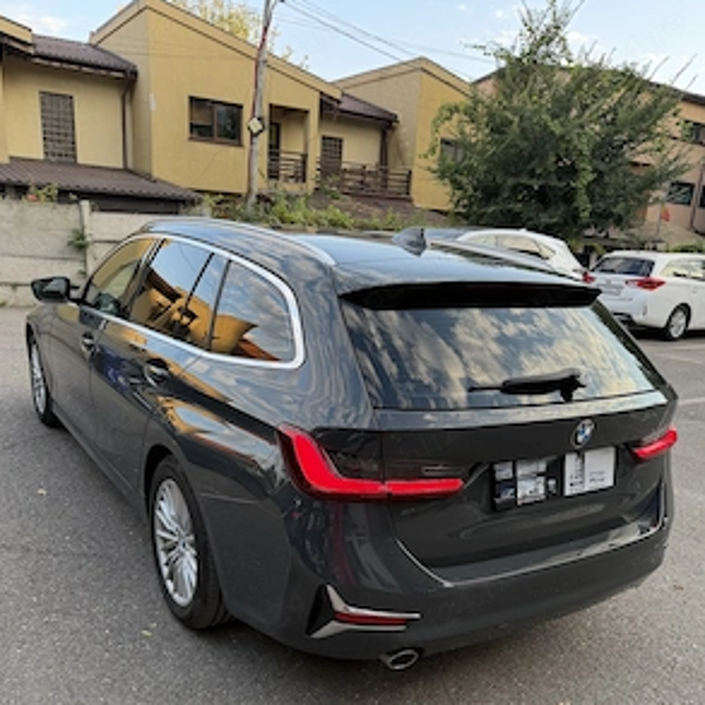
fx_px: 668
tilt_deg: -19.6
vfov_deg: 54.3
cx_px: 354
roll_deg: -4.2
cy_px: 479
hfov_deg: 55.6
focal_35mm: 29
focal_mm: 6.76
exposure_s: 1/189
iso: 80
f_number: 1.78
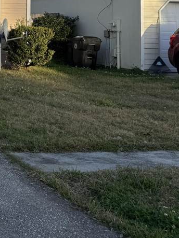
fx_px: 462
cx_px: -152
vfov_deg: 27.4
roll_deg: -0.7
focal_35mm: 67
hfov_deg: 17.4
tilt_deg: +1.4
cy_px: 4
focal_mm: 6.76
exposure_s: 1/1901
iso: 80
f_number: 1.78
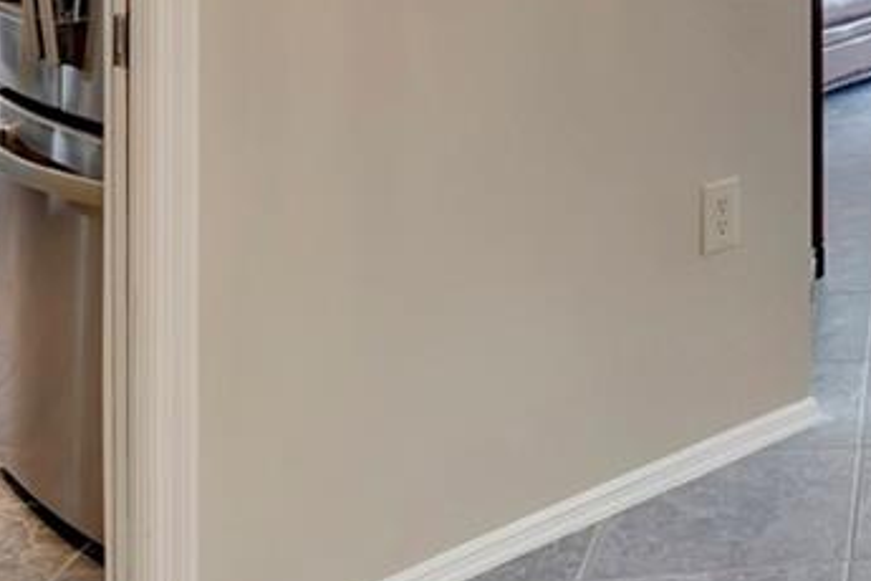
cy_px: -298
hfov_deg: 26.1
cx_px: 1151
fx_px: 1573
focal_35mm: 65
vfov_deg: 18.5
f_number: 9
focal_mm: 14
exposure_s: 1/10
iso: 250
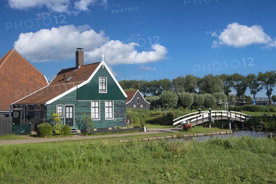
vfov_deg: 30.5
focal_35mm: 44
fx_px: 337
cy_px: 92
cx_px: 138
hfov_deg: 44.5
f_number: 7.1
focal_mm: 44
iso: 100
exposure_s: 1/500
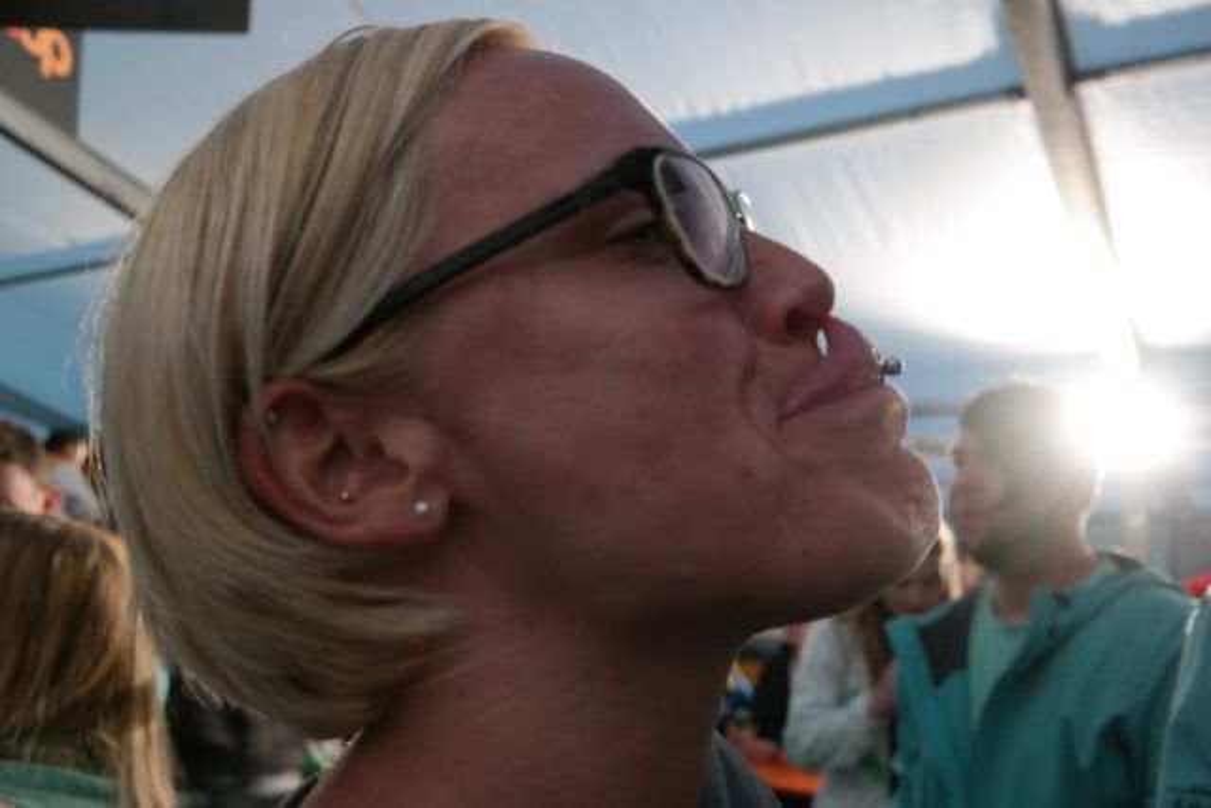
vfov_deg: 45.0
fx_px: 976
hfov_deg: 63.6
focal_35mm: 29
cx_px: 606
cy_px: 404
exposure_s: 1/40
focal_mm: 19
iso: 3200
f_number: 3.5
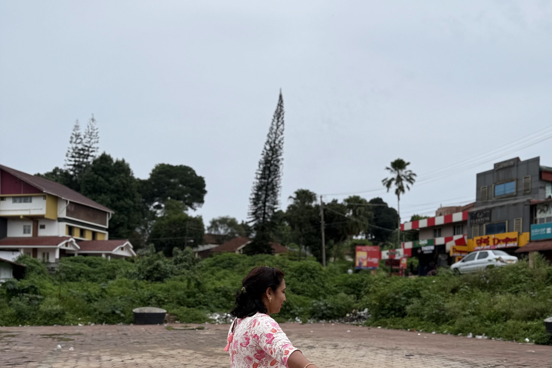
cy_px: 285
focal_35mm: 34
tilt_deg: +2.8
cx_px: 280
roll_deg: -1.1
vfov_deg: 37.7
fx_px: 521
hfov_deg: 55.8
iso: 80
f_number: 1.78
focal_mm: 6.76
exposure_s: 1/2110
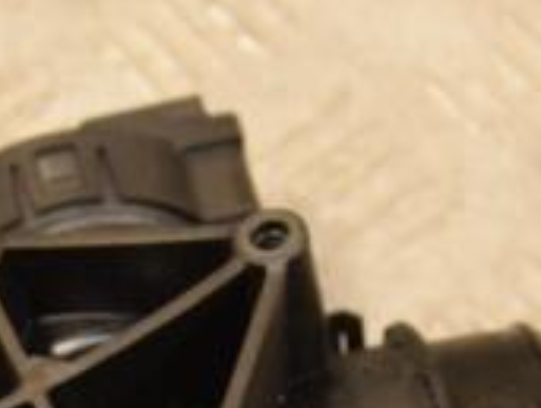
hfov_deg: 9.3
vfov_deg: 7.0
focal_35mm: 212
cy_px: 471
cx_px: 123
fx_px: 3320
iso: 800
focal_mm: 42
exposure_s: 1/125
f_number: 4.8
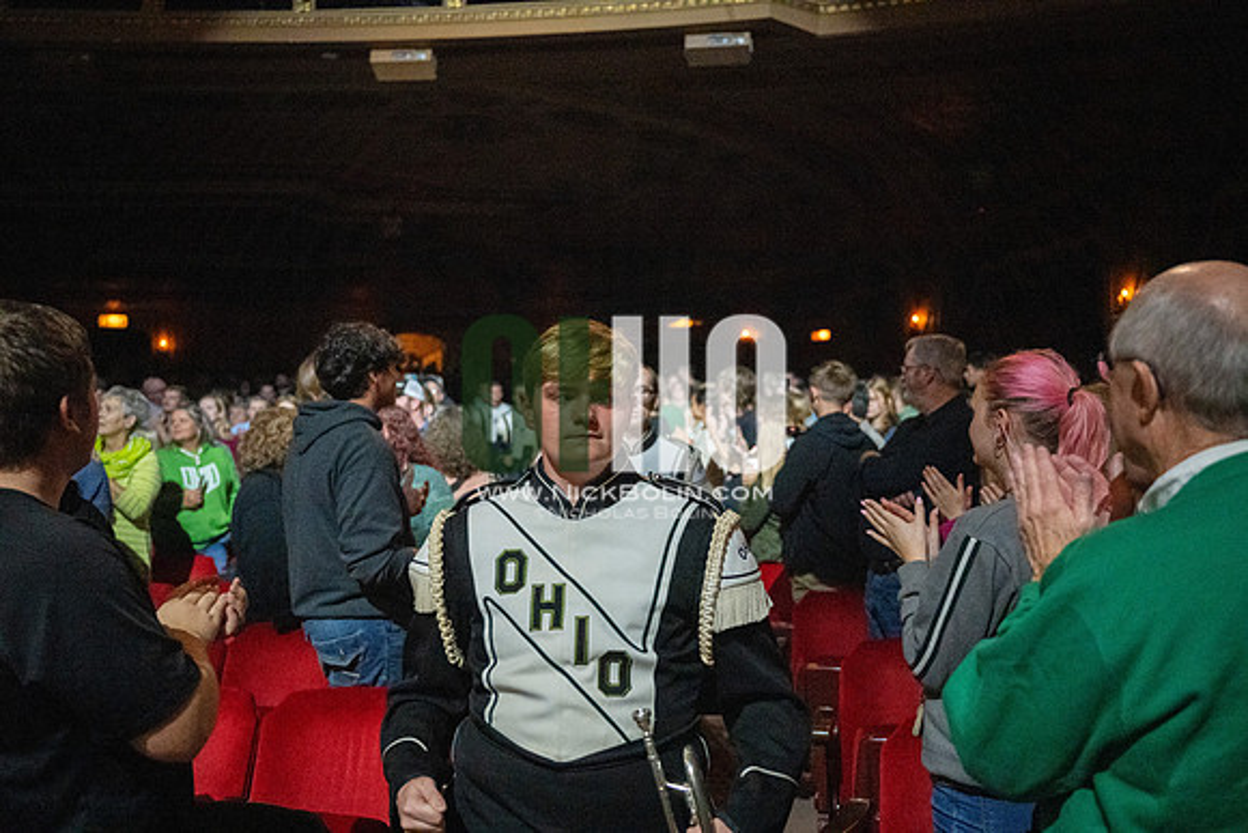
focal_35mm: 30
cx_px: 624
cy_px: 416
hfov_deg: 61.1
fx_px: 1058
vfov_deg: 43.0
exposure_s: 1/500
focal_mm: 30.5
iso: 12800
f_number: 2.8
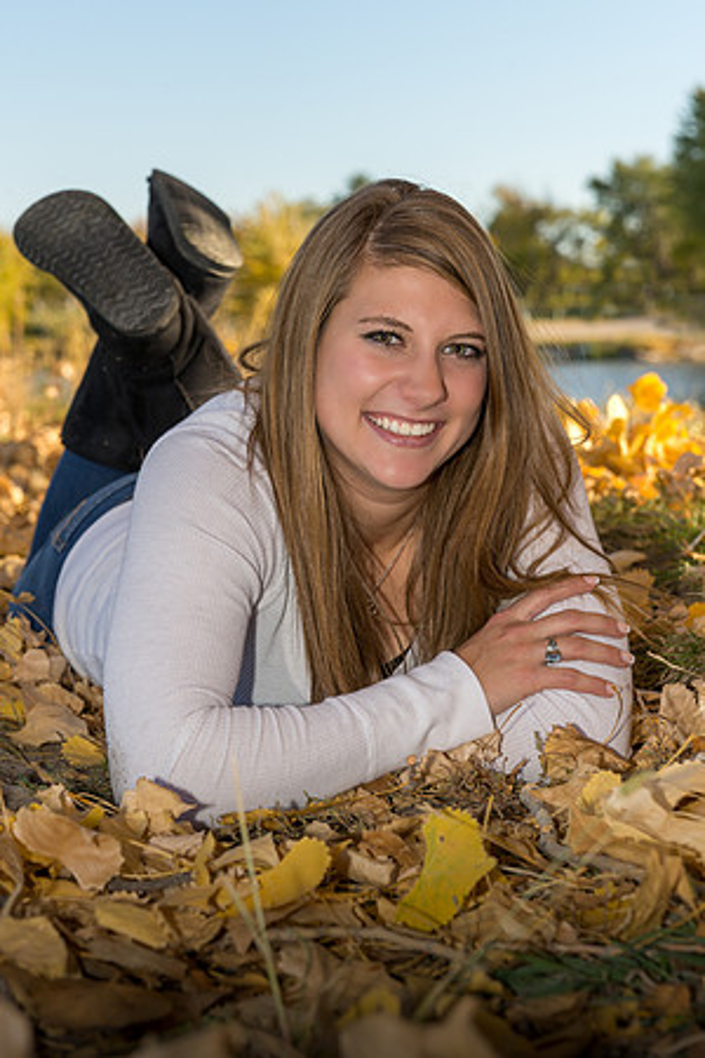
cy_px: 529
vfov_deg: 33.4
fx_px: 1762
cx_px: 352
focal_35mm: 60
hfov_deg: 22.6
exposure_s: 1/250
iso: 100
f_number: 5.6
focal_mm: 60
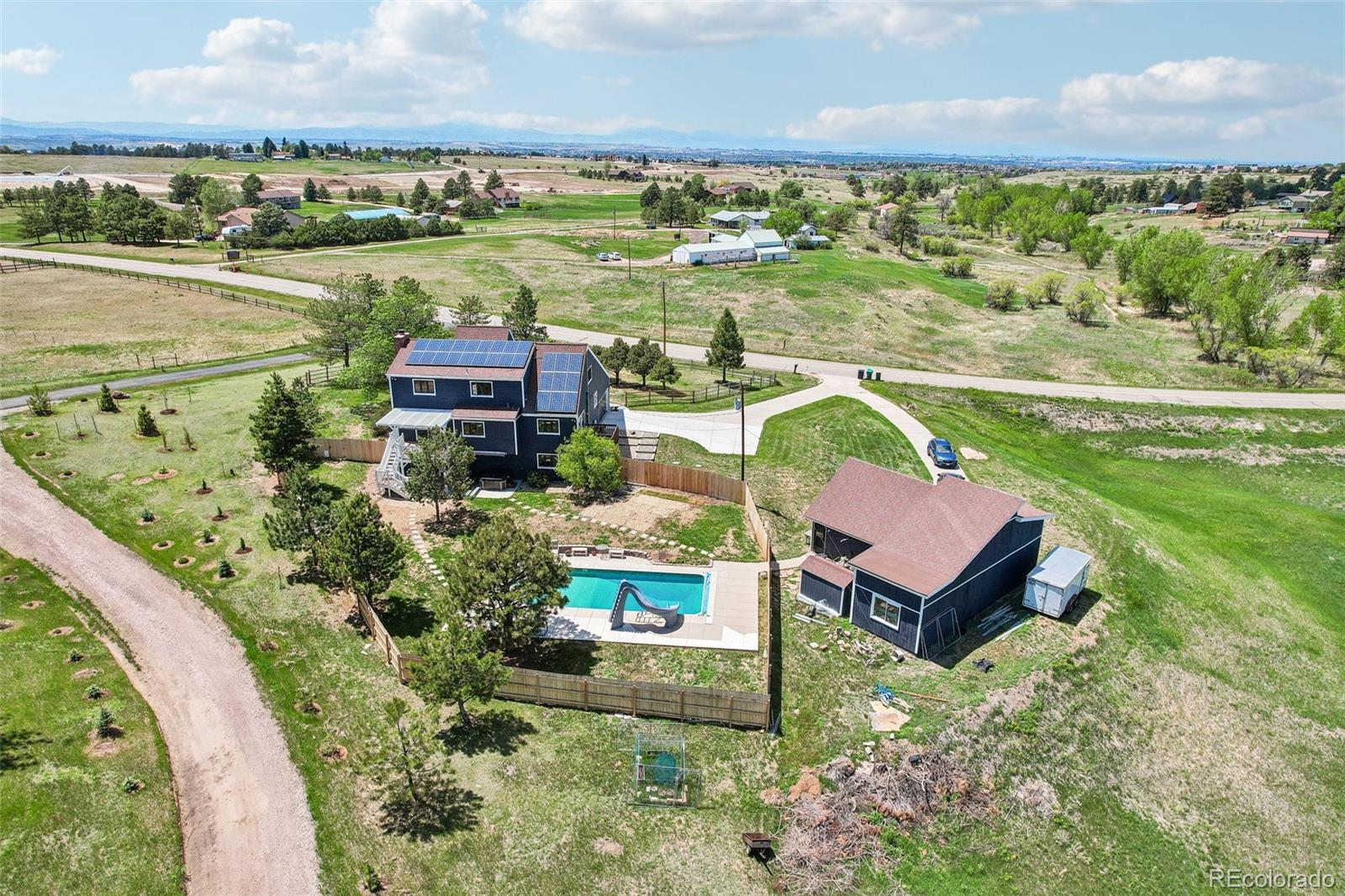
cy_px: 448
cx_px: 672
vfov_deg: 57.2
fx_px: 822
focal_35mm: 22
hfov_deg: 78.6
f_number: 2.8
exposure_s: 1/2500
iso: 130
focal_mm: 8.4
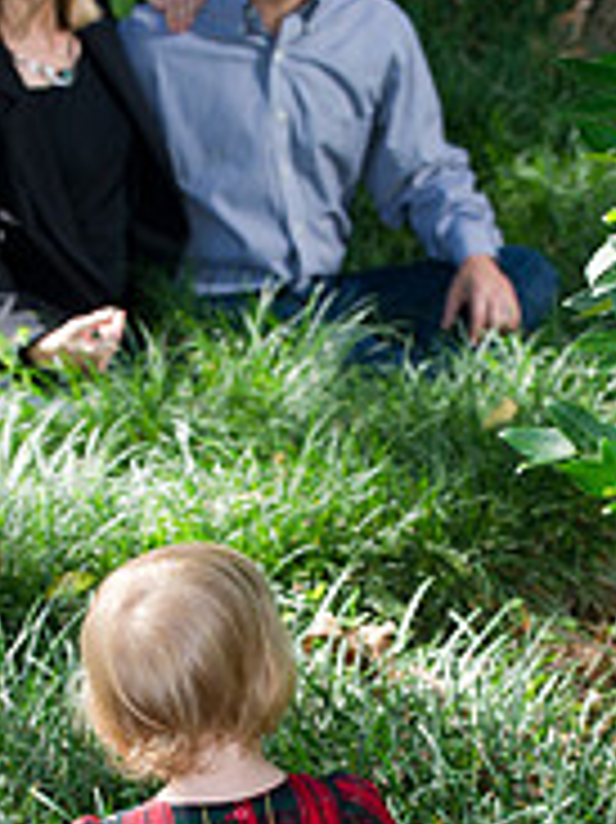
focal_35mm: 194
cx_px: 241
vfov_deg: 10.2
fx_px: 4608
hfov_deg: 7.6
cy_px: 693
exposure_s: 1/160
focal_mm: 82
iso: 250
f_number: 4
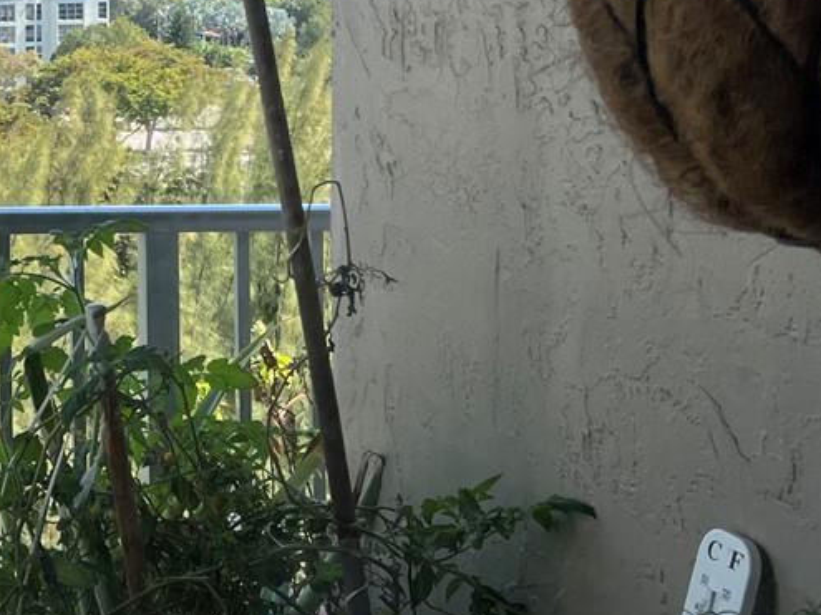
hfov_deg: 21.2
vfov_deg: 17.3
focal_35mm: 84
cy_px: 41
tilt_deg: -2.0
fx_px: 1992
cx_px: -229
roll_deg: +0.9
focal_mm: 5.7
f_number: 1.5
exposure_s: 1/2632
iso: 50
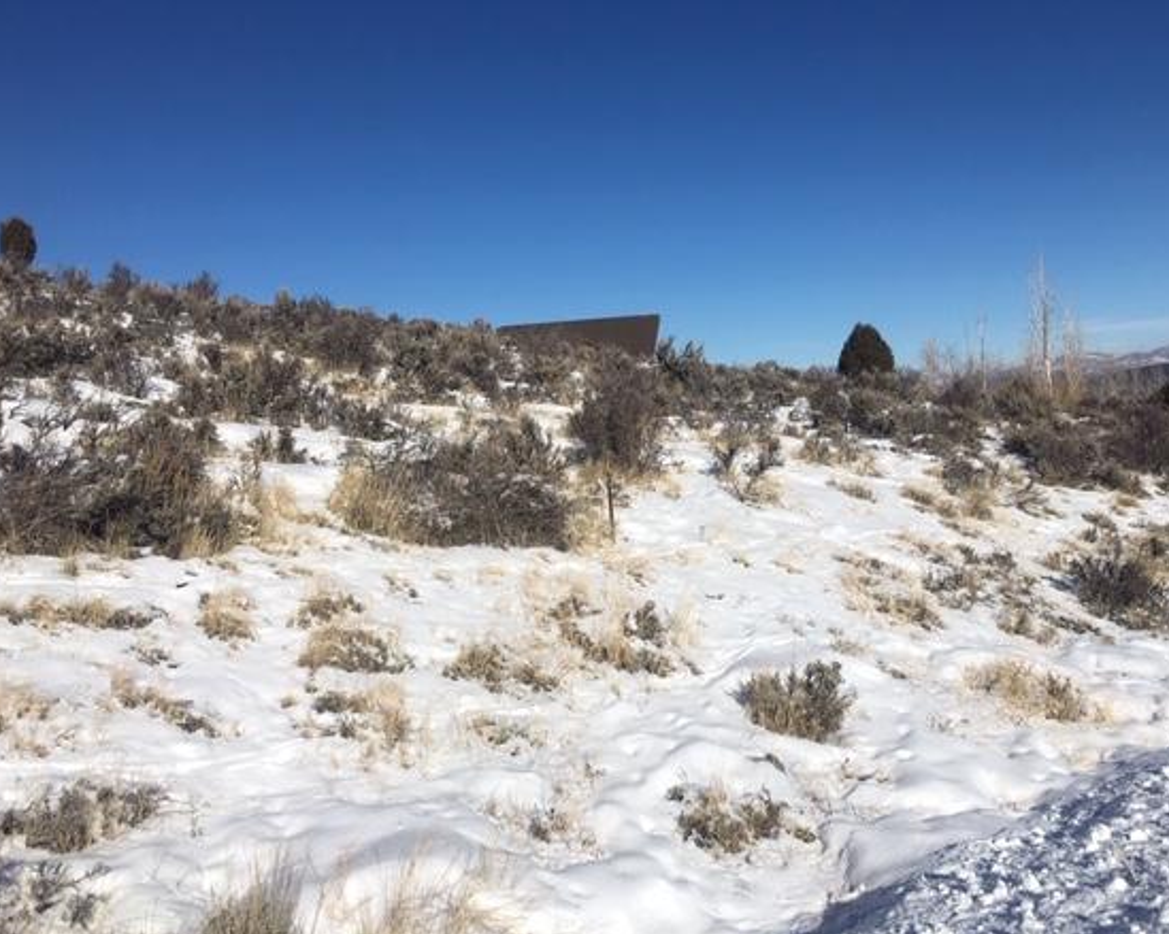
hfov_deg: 54.2
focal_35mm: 33
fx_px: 1142
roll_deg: +3.8
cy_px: 508
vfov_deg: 44.5
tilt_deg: -3.8
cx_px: 637
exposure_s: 1/5495
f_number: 2.2
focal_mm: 4.15
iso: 25
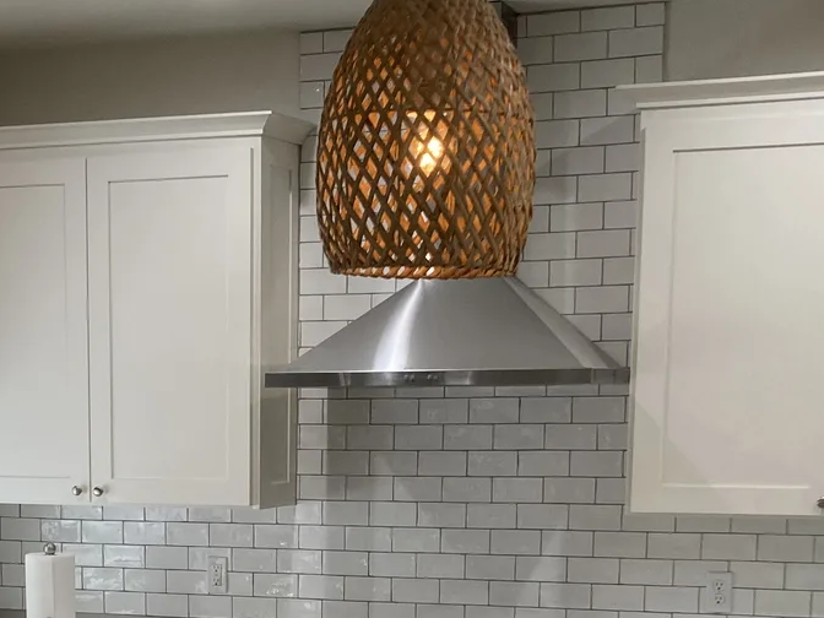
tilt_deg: -9.1
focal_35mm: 80
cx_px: 215
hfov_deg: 24.2
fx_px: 1904
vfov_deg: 17.6
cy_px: 744
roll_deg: -0.2
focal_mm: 3.99
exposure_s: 1/60
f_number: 1.8
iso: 50
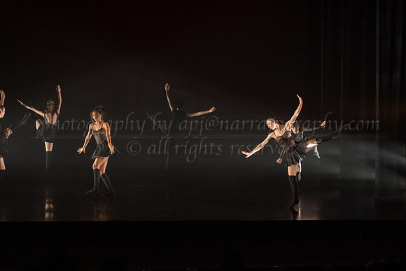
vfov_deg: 20.6
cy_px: 174
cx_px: 267
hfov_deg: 30.3
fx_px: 745
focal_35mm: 66
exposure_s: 1/500
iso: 4000
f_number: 3.2
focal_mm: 48
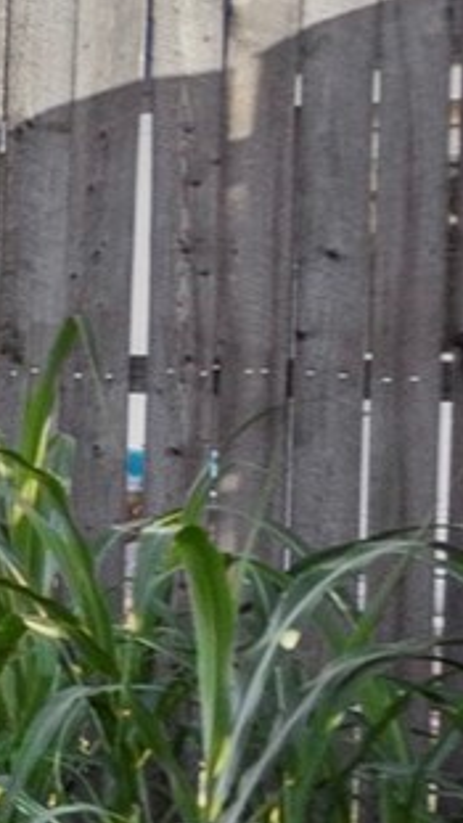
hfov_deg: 5.8
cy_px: 413
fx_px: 2553
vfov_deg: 18.3
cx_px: -2033
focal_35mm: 117
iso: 800
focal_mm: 16
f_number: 8
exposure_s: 1/100
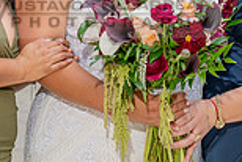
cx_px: 90
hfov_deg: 7.8
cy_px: 1
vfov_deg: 5.2
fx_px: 1776
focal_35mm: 264
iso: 200
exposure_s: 1/200
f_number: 5
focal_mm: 70
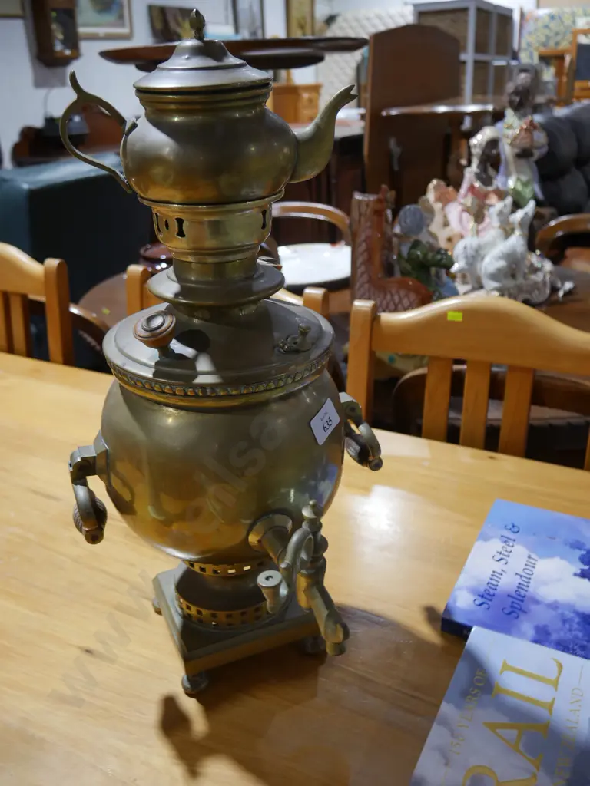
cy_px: 393
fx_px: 727
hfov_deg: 44.2
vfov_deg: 56.8
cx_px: 295
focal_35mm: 32
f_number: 3.6
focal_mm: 16
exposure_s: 1/60
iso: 320
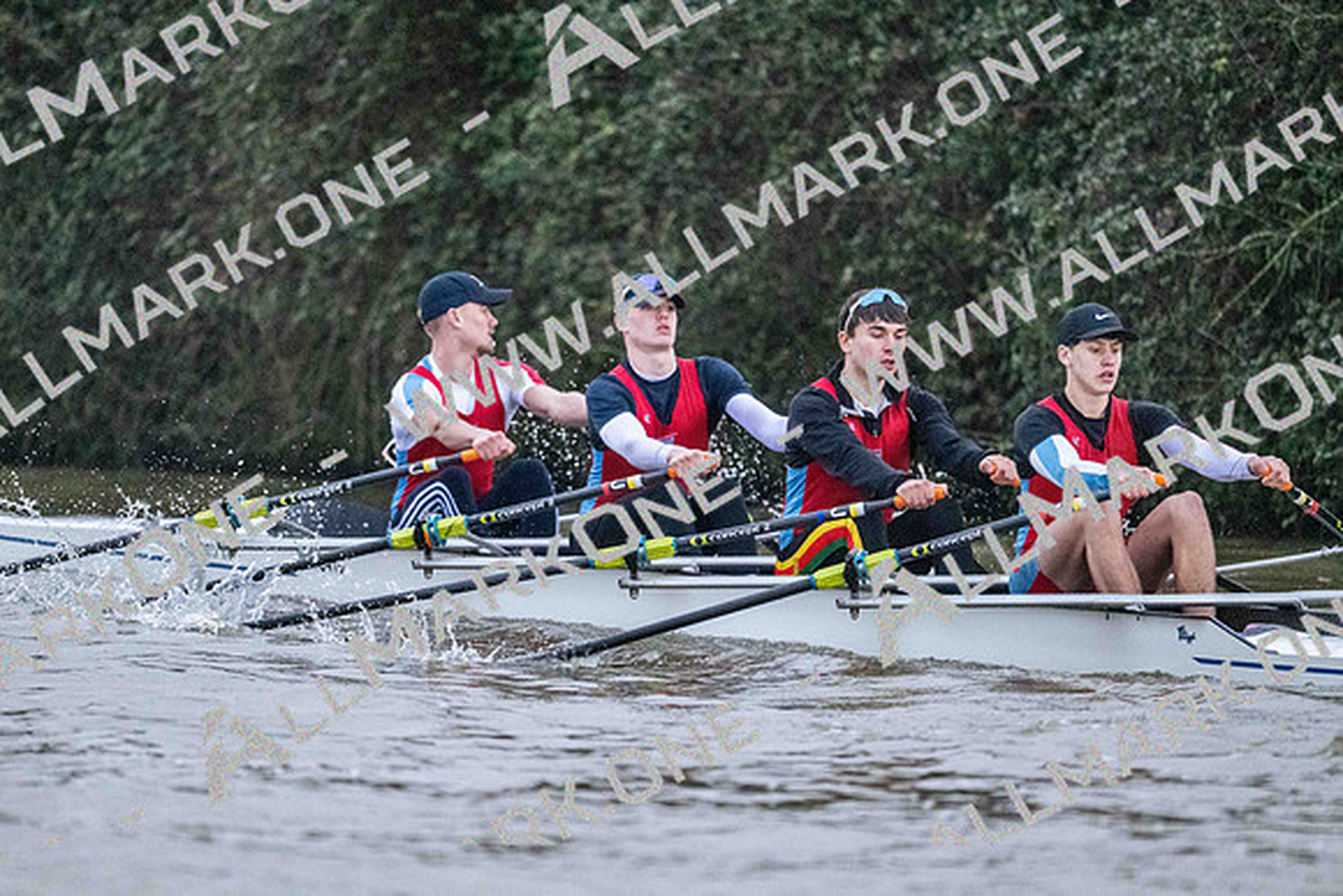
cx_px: 672
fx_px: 14925
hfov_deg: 5.2
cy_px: 448
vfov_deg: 3.4
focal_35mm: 400
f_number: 4.5
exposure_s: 1/1600
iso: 16000
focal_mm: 400
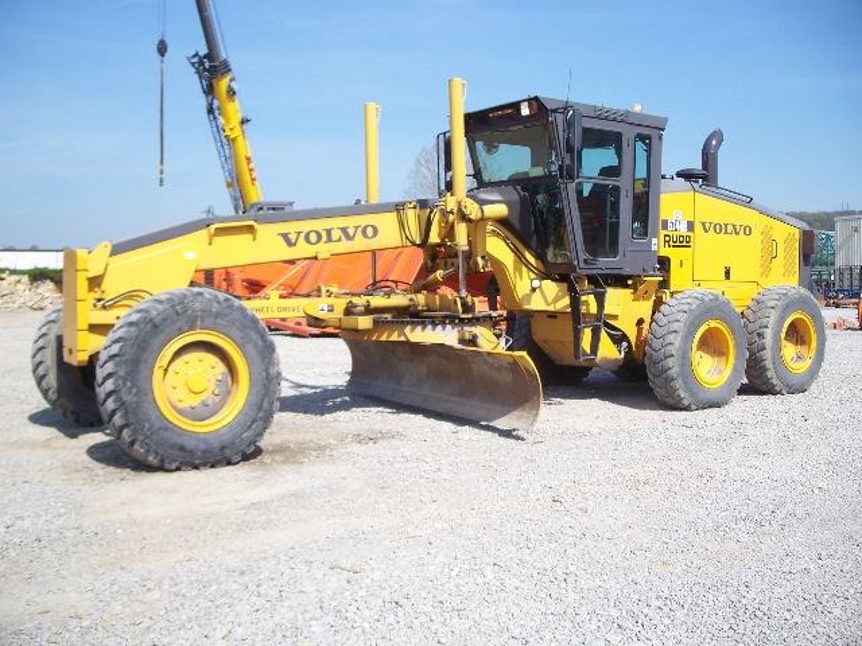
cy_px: 323
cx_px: 431
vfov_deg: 38.7
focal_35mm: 37
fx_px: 921
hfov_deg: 50.1
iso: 64
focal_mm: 7.8
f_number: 2.8
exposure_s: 1/800
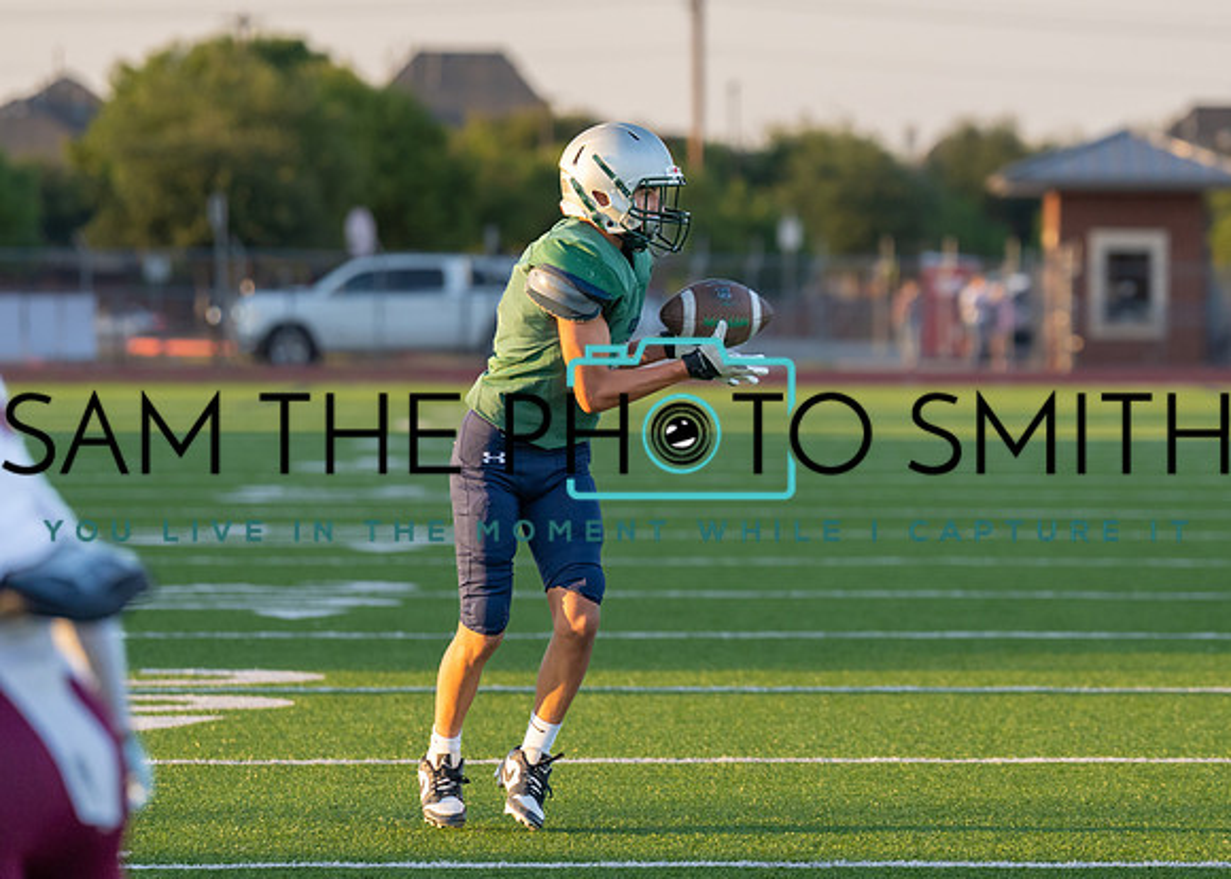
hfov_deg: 7.8
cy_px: 425
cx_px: 782
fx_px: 9034
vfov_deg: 5.6
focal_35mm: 258
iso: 320
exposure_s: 1/1600
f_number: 2.8
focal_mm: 139
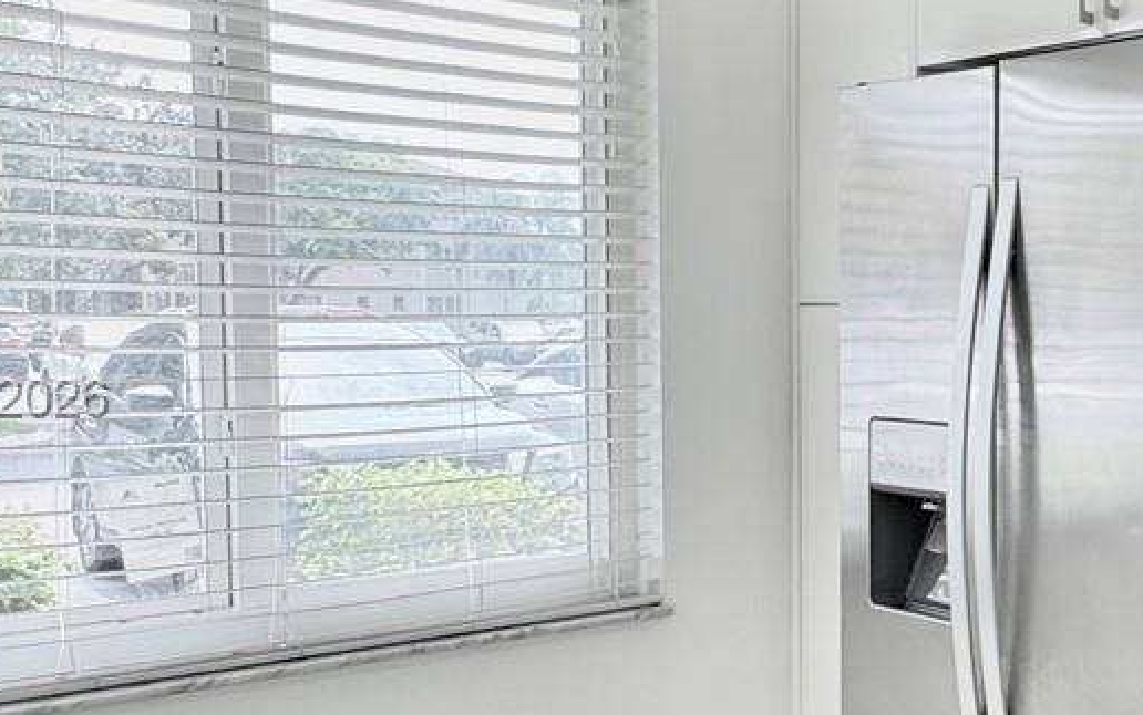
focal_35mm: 46
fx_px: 1434
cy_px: 401
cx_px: 1190
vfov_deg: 28.0
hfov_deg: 37.8
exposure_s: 1/120
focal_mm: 2.22
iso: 64
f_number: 2.2
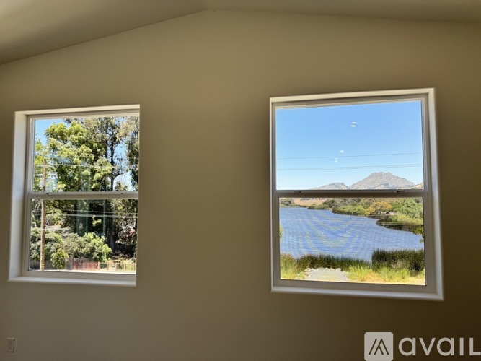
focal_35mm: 24
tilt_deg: +2.6
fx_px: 333
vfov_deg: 56.8
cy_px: 180
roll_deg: -0.1
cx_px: 240
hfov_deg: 71.6
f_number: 1.78
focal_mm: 6.76
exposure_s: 1/1131
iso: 80
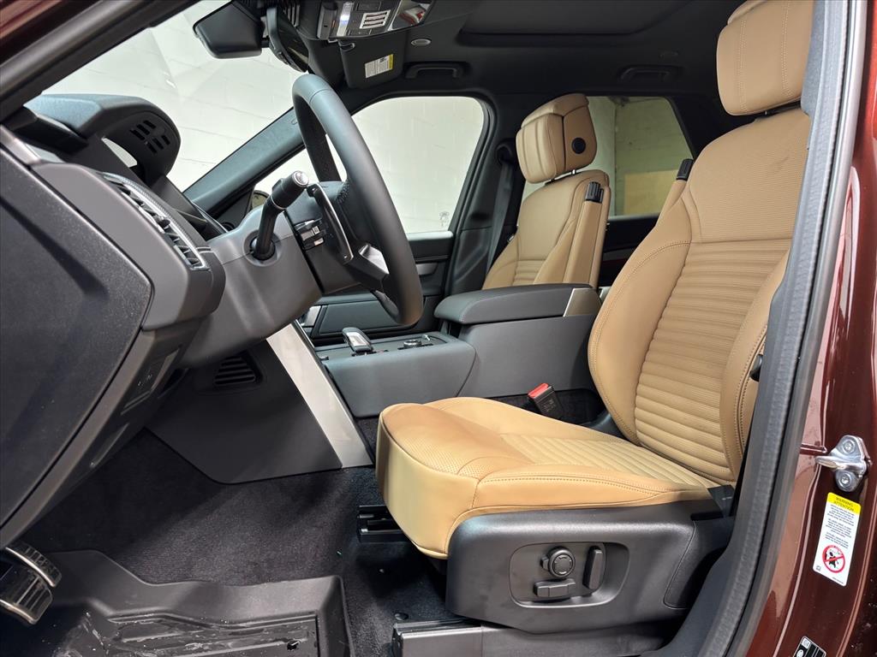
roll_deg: +0.4
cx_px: 438
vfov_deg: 53.1
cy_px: 328
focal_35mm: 26
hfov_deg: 67.3
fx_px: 659
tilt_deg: -4.6
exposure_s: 1/60
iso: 125
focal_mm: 5.96
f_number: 1.6
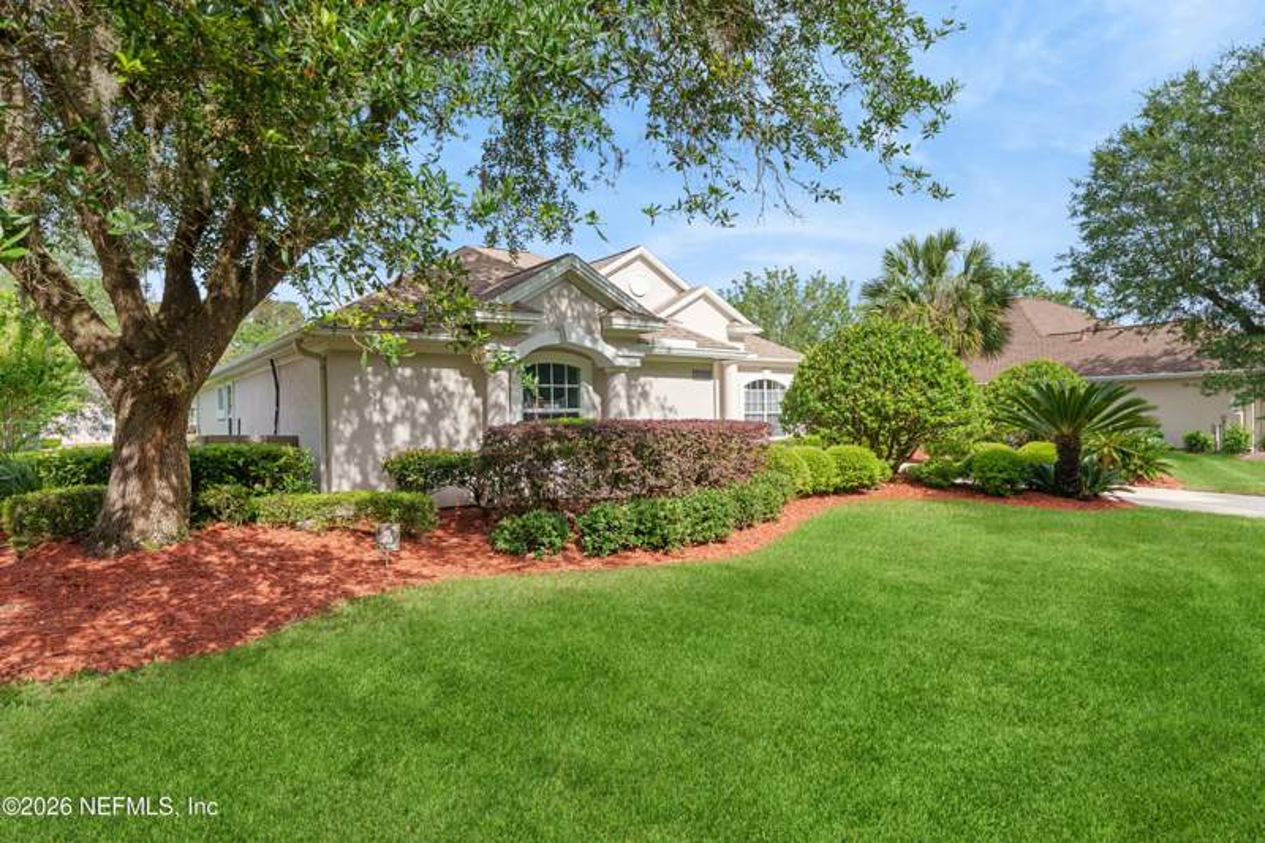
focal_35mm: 21
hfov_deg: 81.2
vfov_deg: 59.5
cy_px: 422
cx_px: 632
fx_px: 738
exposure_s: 1/320
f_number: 9
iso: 640
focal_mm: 21
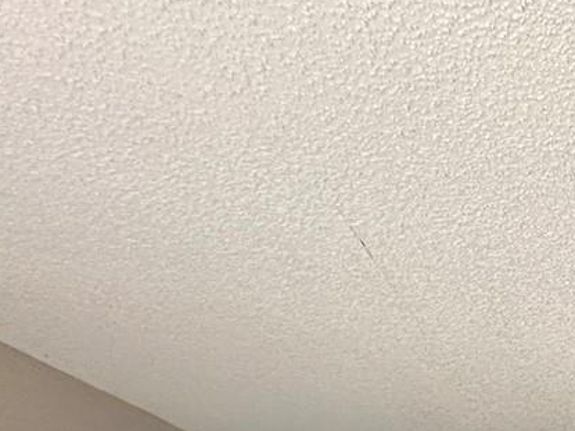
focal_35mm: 54
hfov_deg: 24.6
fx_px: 897
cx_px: 926
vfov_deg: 19.3
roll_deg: -1.2
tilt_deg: -9.6
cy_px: 802
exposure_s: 1/99
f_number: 2.2
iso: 200
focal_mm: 2.22
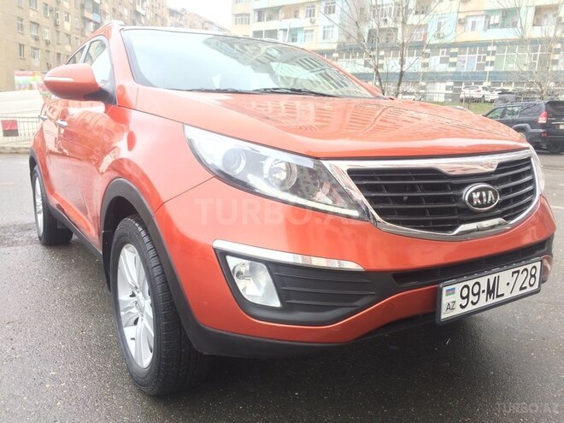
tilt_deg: -12.4
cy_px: 212
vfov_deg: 48.2
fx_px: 472
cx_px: 282
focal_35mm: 29
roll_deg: -2.7
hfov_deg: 61.7
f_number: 2.2
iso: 50
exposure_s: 1/100
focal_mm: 4.15
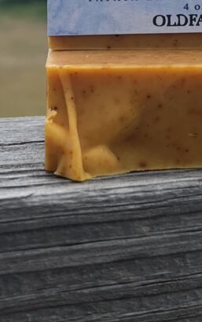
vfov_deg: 19.1
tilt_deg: -2.5
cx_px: 226
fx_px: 907
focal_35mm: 103
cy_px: -56
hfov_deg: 12.5
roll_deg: -3.2
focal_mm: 5.1
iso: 50
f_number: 1.6
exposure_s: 1/3413
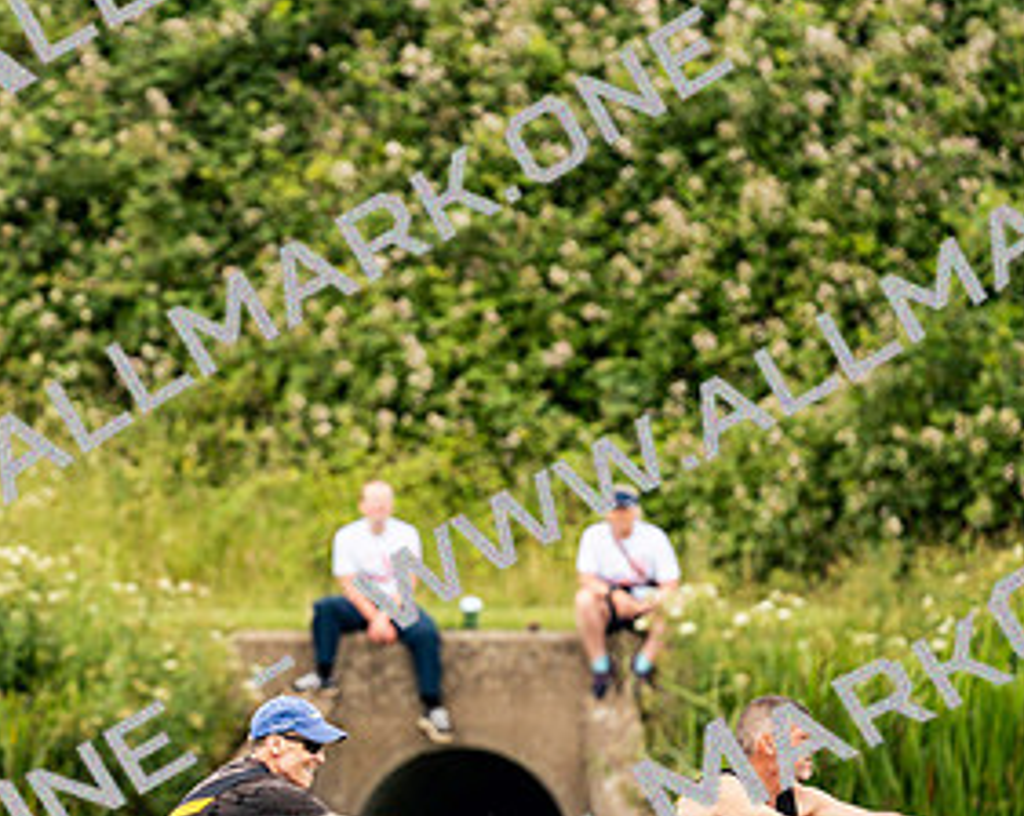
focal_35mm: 877
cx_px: 87
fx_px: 26542
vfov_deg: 1.8
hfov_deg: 2.2
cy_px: 690
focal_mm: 452
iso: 640
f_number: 6.3
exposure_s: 1/2000
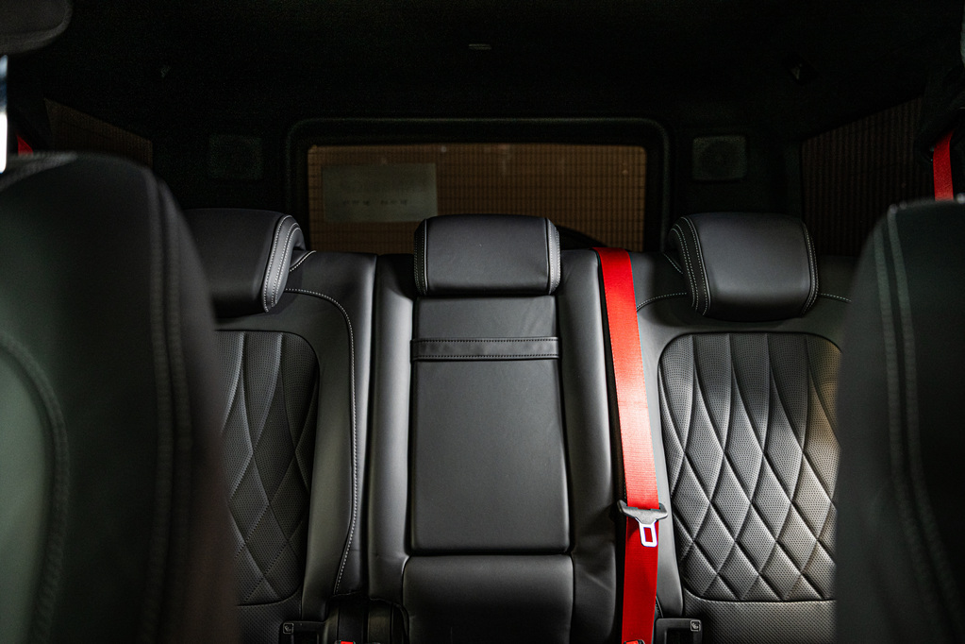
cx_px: 482
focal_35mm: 30
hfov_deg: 62.8
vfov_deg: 44.3
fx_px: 791
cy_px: 322
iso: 1600
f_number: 2.8
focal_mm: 29.5
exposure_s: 1/160
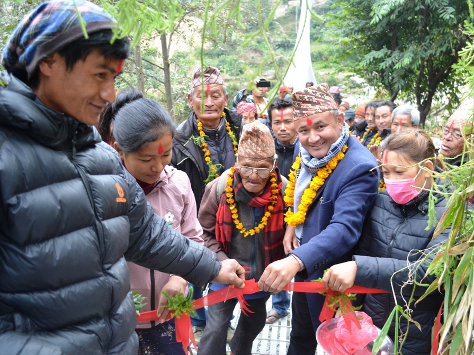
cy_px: 179
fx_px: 452
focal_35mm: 33
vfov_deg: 42.9
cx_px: 259
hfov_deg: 55.3
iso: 400
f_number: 4.5
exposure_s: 1/80
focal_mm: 20
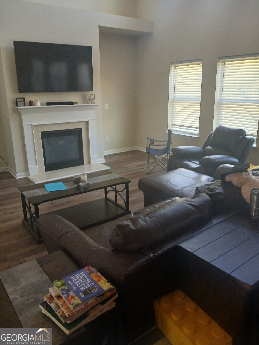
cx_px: 130
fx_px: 259
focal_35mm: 26
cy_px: 172
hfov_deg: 53.1
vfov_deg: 67.3
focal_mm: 3.98
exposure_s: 1/60
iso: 125
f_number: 1.8
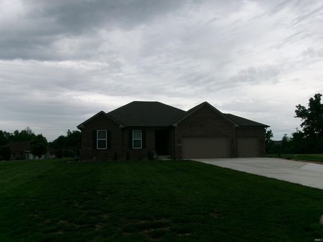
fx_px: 261
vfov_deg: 49.7
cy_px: 121
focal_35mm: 28
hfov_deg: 63.4
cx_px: 162
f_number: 10.8
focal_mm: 5.1
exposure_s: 1/80
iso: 100
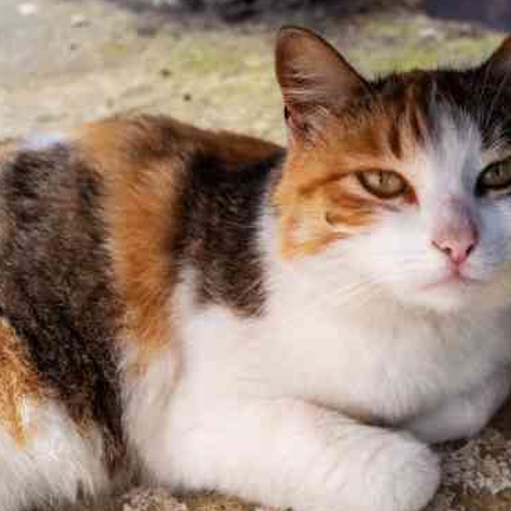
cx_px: 318
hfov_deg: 28.5
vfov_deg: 28.6
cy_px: 255
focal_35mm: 60
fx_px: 1002
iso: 200
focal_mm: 25
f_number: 5
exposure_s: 1/250
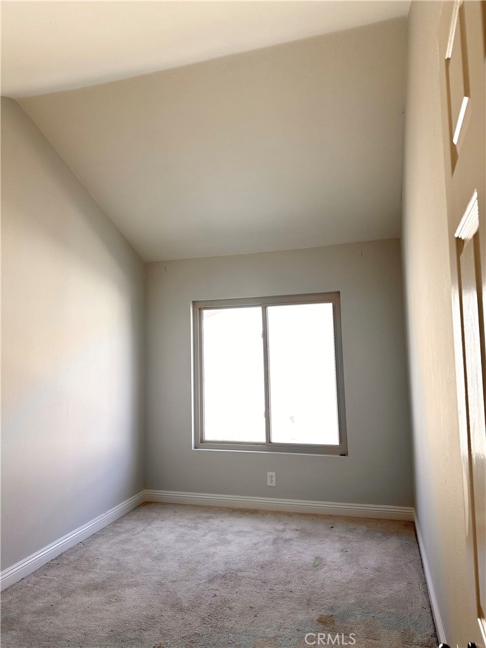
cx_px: 243
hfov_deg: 56.8
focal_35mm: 24
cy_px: 324
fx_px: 449
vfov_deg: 71.6
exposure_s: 1/156
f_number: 1.78
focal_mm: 6.86
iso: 64
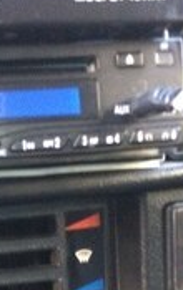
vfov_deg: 21.8
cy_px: 358
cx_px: 58
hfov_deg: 15.0
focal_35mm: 87
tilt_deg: -22.5
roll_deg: +2.3
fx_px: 691
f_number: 2.2
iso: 320
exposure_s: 1/20
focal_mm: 4.15
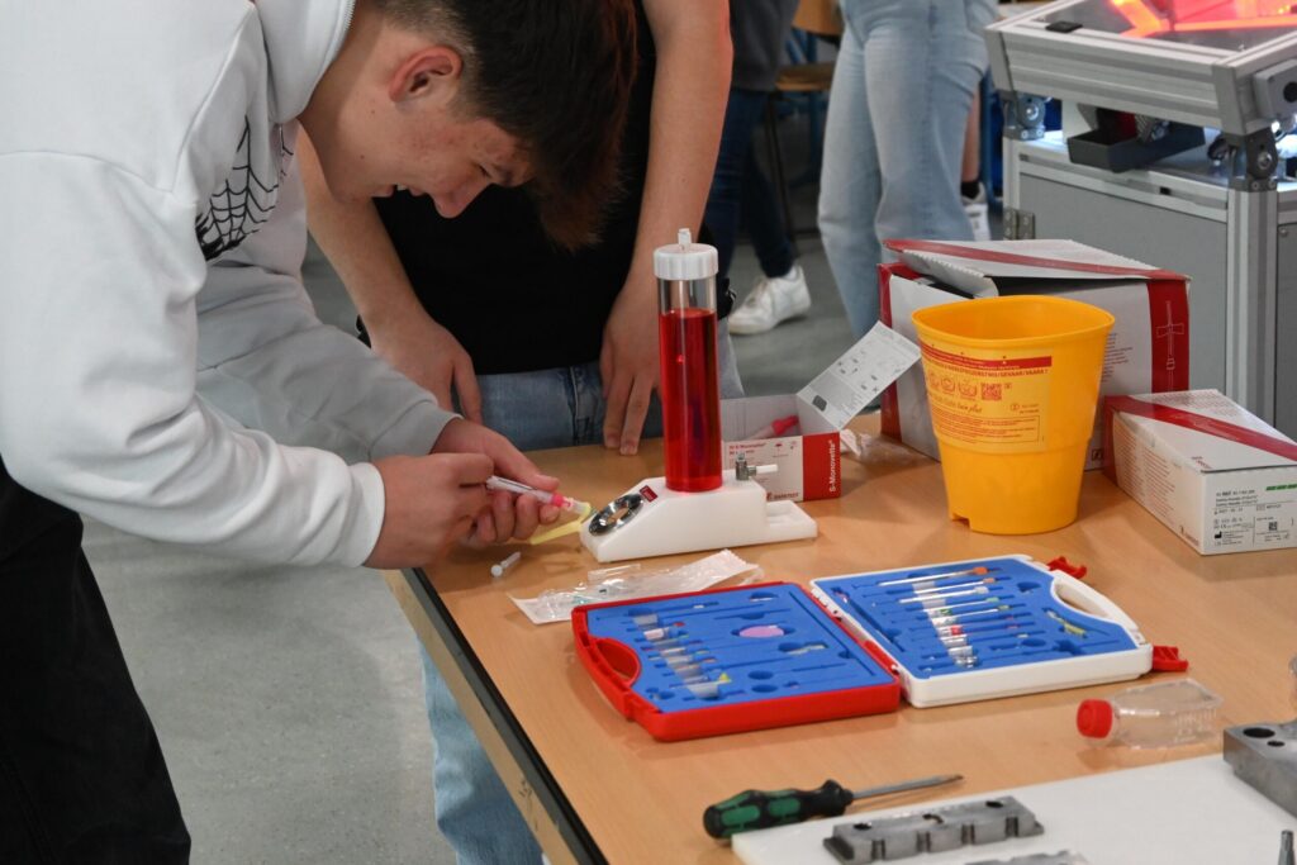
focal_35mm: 75
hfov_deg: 27.0
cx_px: 648
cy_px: 432
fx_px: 2702
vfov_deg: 18.2
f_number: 6.3
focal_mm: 50
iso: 3200
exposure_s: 1/50
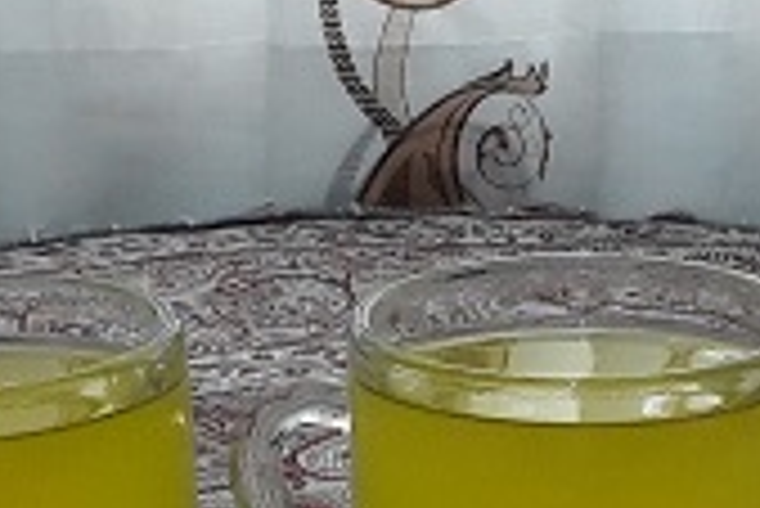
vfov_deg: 14.4
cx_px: 274
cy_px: 375
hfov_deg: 21.4
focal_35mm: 95
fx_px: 2007
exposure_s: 1/50
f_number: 1.9
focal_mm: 2.2
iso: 200
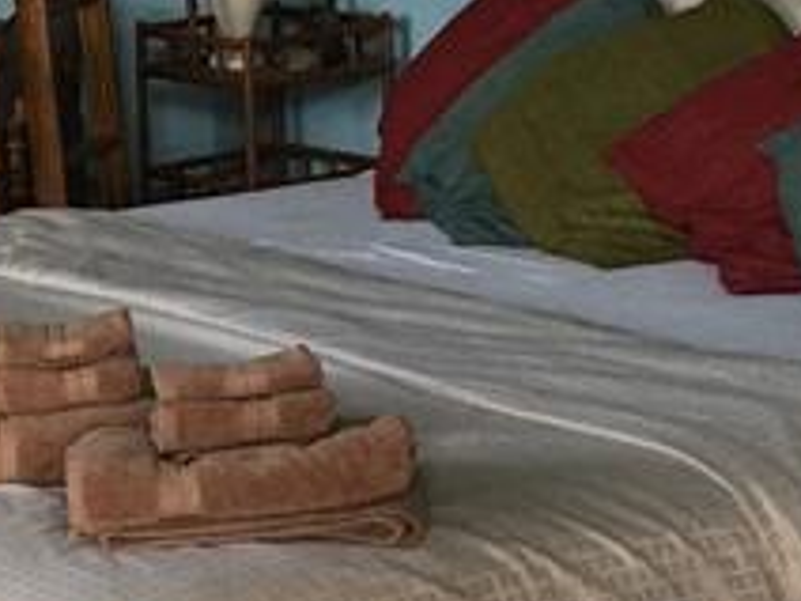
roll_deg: +3.1
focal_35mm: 140
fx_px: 3240
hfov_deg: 13.6
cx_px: -234
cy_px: 295
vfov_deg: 10.6
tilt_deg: -10.7
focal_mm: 4.15
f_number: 2.2
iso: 50
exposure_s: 1/15
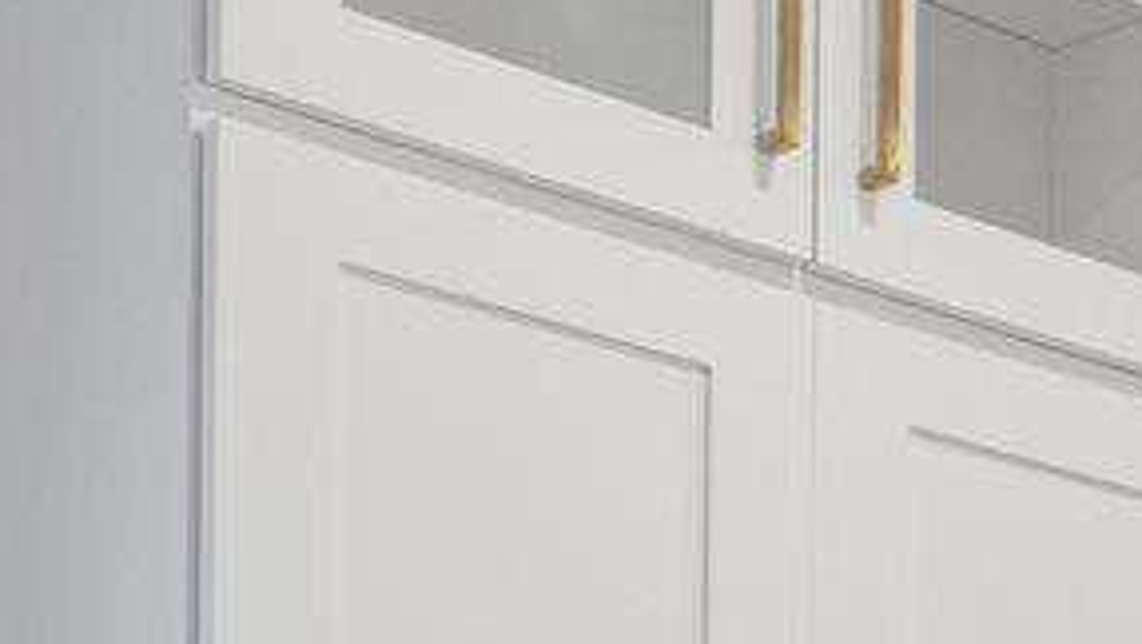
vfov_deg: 8.6
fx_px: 3849
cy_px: 1612
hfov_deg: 11.9
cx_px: 3108
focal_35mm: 127
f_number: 11
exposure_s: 1/15
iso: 400
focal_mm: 17
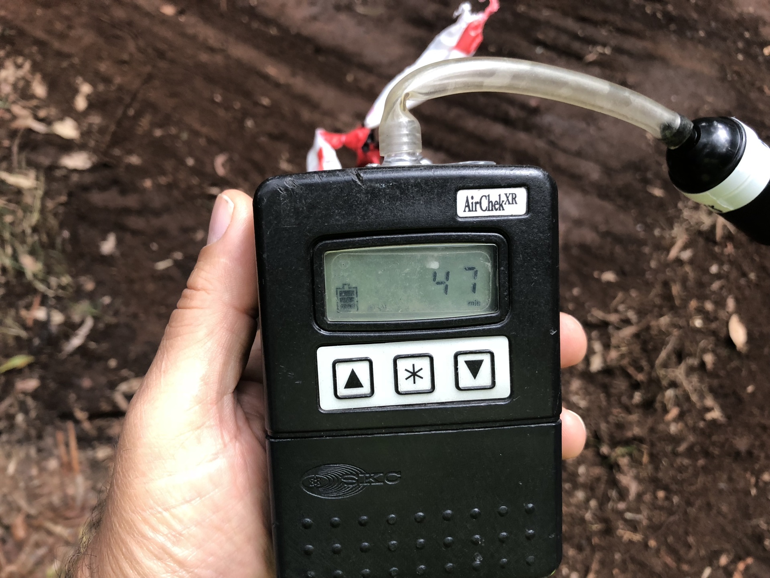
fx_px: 623
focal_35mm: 28
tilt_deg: -65.3
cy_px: 289
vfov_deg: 49.7
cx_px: 385
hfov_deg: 63.4
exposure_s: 1/30
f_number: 1.8
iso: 32
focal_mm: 3.99
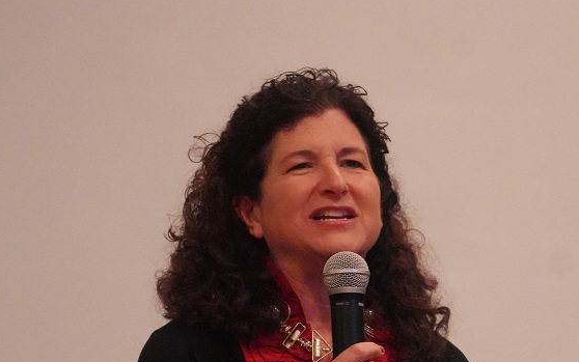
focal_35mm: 230
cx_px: 346
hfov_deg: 9.1
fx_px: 3630
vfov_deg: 5.7
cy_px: 375
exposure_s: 1/160
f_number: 4
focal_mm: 105
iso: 12800
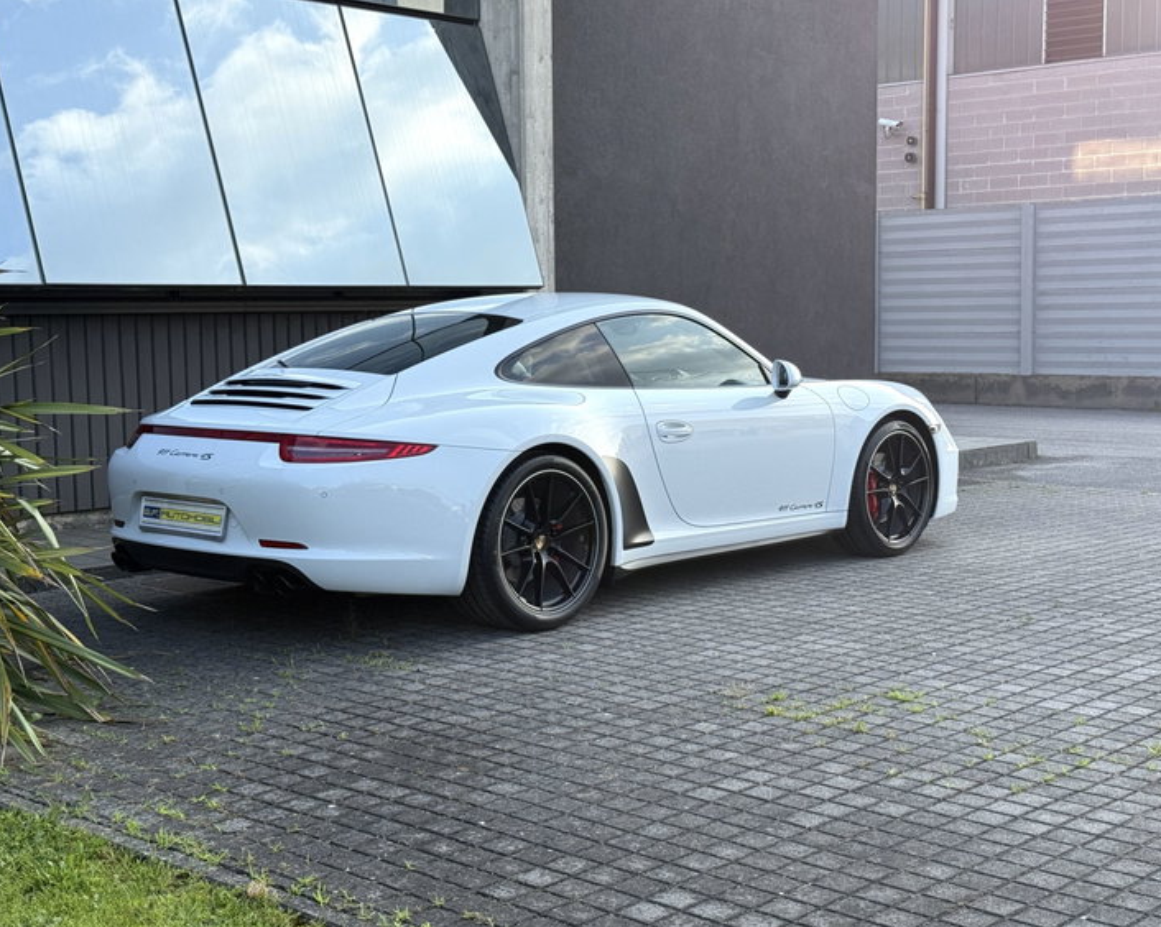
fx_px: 1751
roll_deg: +0.4
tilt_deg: -5.2
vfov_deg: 29.7
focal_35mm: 51
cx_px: 589
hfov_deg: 36.7
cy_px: 459
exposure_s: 1/1185
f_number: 1.78
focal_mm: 6.76
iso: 64
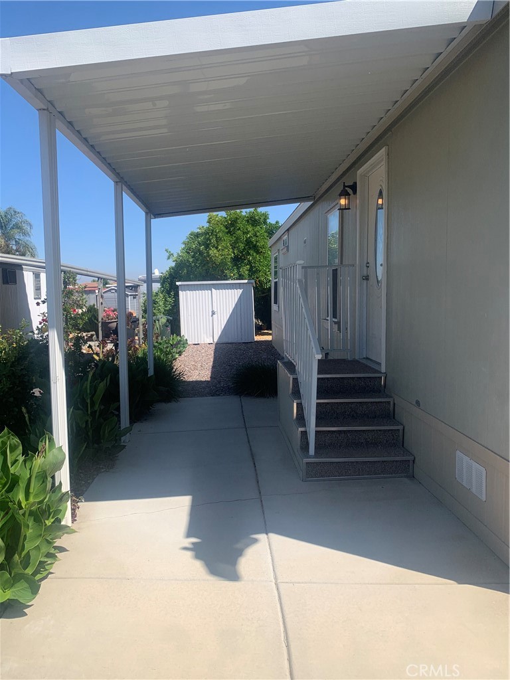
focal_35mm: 26
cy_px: 340
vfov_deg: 67.3
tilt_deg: -5.0
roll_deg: +1.1
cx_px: 255
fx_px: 511
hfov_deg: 53.1
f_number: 1.8
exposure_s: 1/2915
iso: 25
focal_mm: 4.25
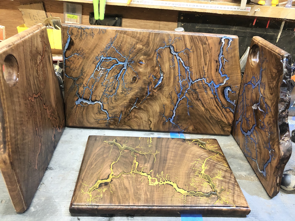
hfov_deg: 63.4
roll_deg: -4.2
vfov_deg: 49.7
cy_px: 110
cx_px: 148
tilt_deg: -30.3
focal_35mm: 28
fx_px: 239
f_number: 1.8
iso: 100
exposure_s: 1/13
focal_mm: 4
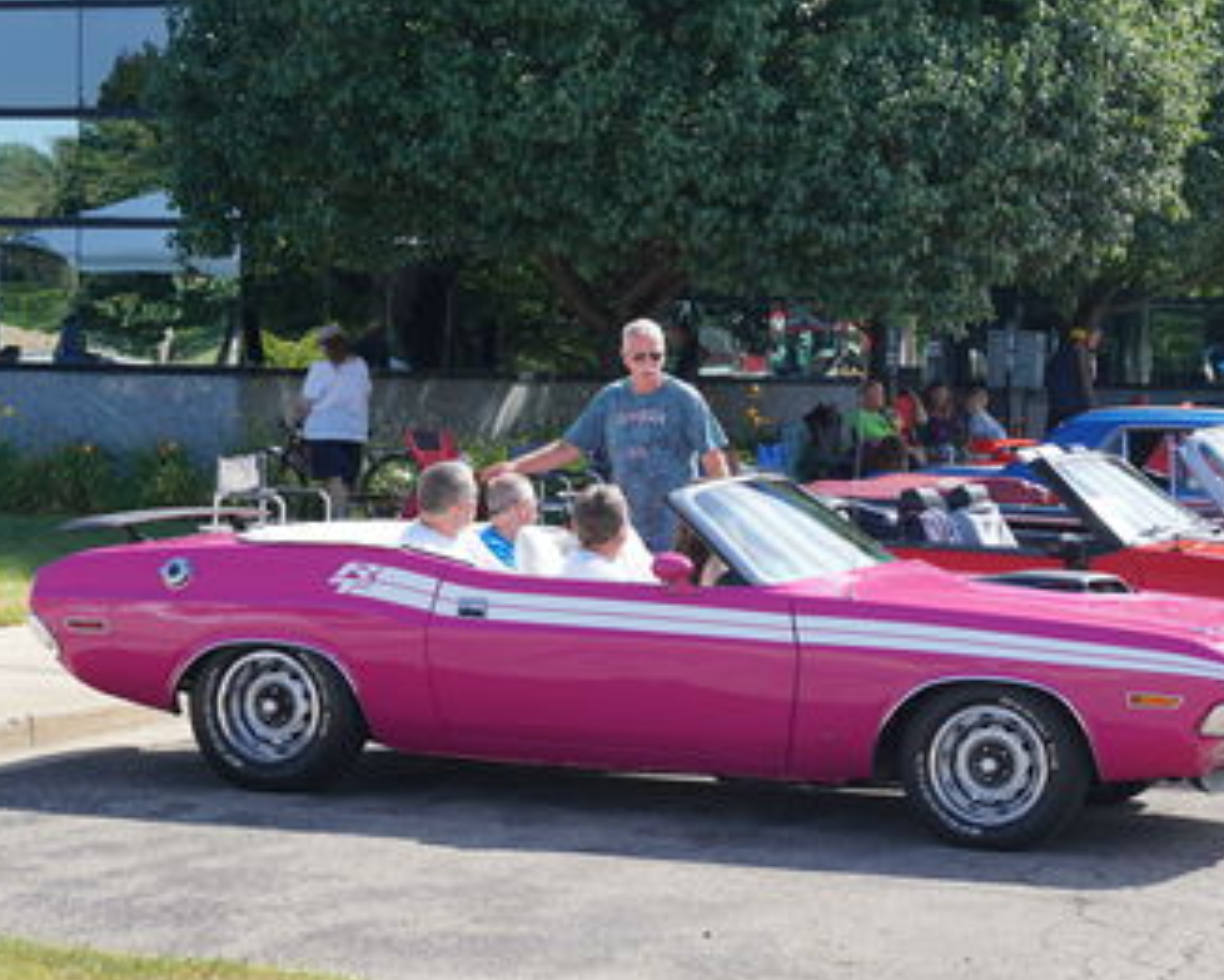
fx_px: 3427
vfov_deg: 16.3
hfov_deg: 20.2
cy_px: 494
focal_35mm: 95
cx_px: 666
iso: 100
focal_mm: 55
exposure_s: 1/200
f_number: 5.6
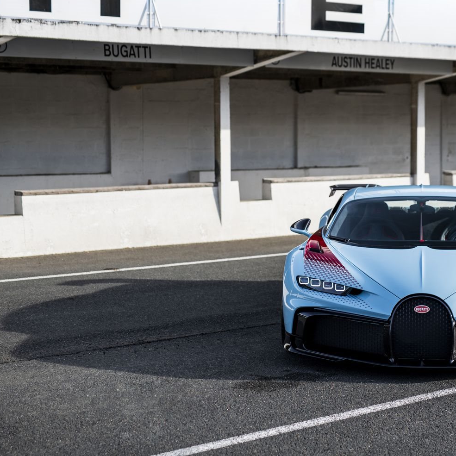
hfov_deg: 24.9
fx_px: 1028
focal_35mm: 69
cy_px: 214
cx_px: 292
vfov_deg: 25.0
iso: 31
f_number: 2.2
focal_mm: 50
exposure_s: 1/400
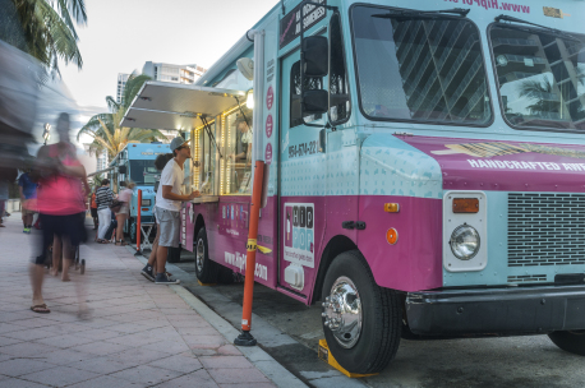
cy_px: 194
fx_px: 584
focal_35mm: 36
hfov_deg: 53.2
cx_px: 292
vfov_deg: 36.8
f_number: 11
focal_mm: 24
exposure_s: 1/2
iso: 100
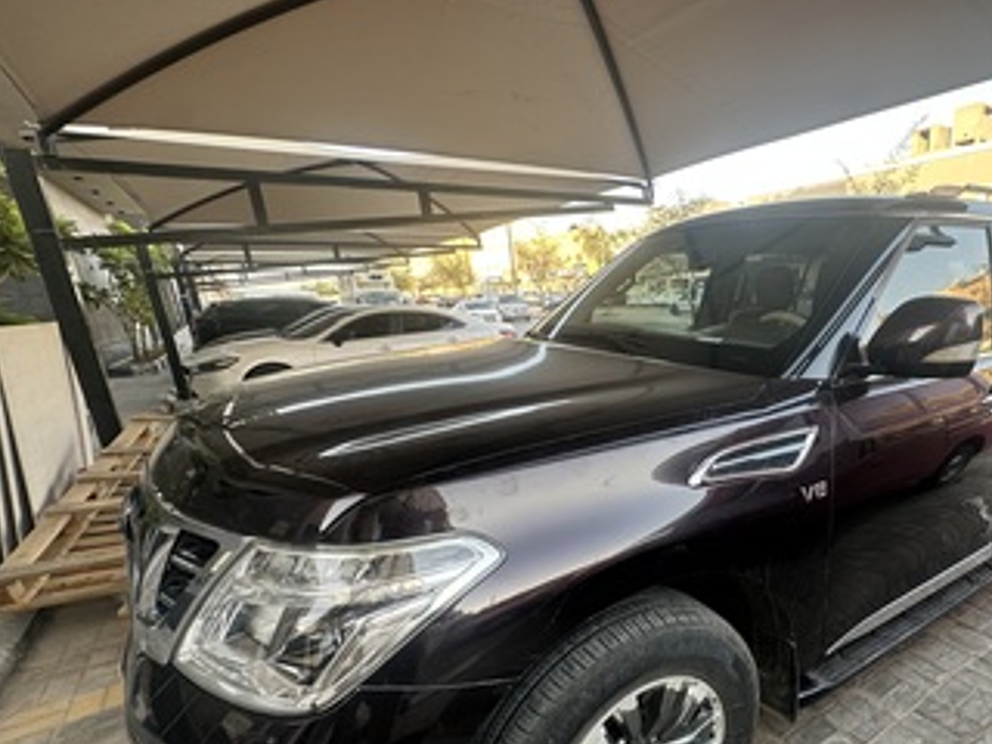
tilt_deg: -15.4
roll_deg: +2.6
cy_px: 460
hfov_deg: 78.5
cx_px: 677
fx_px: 573
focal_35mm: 20
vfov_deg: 65.1
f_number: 2.2
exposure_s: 1/99
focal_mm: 2.22
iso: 64
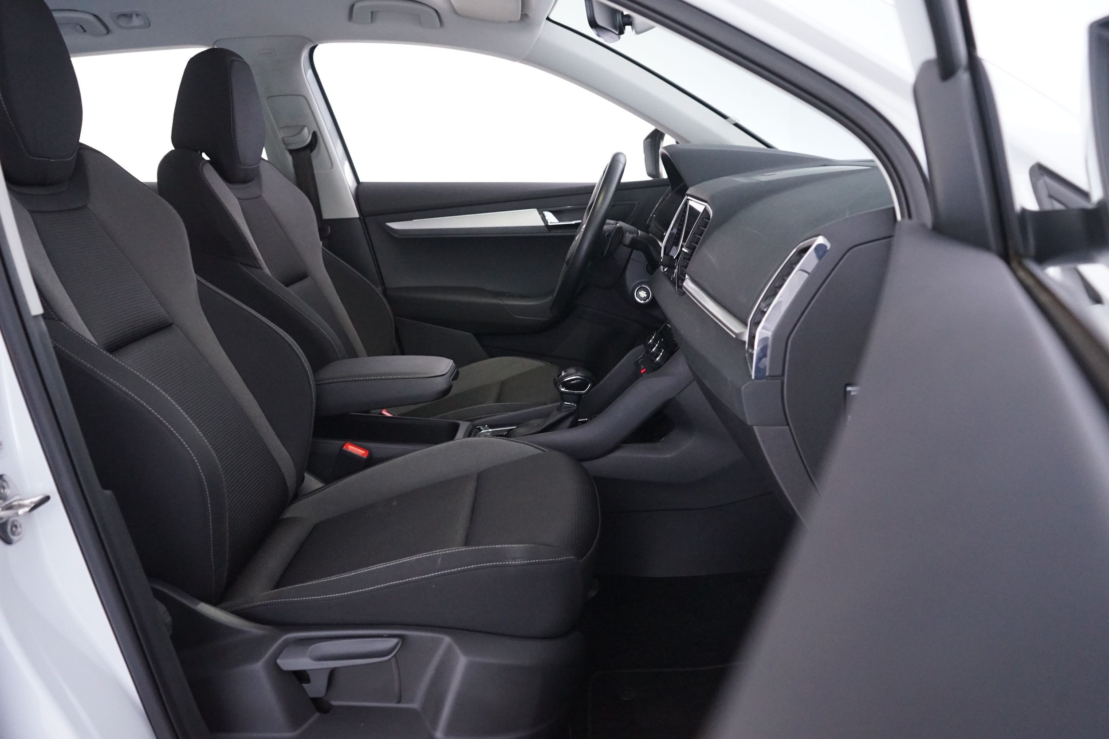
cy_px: 370
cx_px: 554
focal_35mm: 29
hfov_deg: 63.7
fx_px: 893
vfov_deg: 45.0
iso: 4000
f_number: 5
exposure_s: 1/8
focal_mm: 29
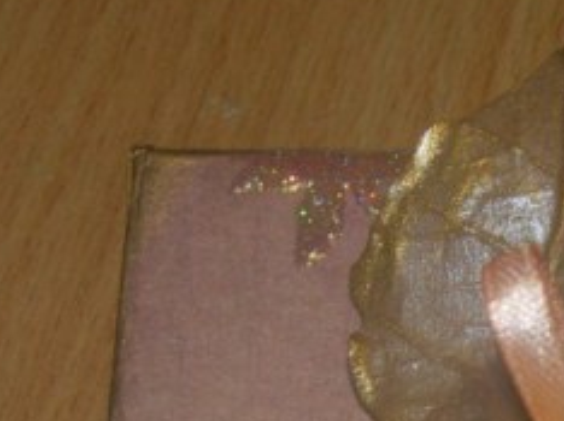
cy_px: 551
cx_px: 578
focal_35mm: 104
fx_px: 1693
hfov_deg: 18.4
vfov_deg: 13.7
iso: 50
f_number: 4.8
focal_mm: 7.8
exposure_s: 1/60.1
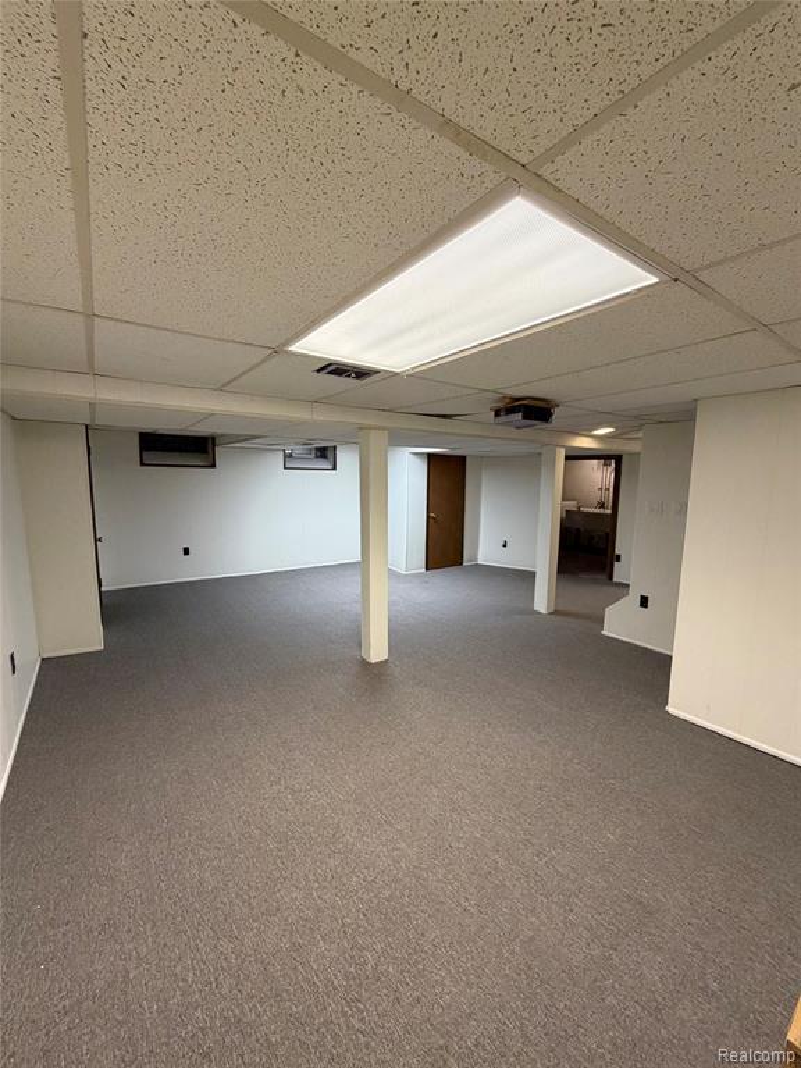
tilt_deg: -7.3
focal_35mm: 14
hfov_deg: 85.7
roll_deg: -0.7
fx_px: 432
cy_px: 534
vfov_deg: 102.1
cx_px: 400
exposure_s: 1/60
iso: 250
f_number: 2.2
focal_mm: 2.22
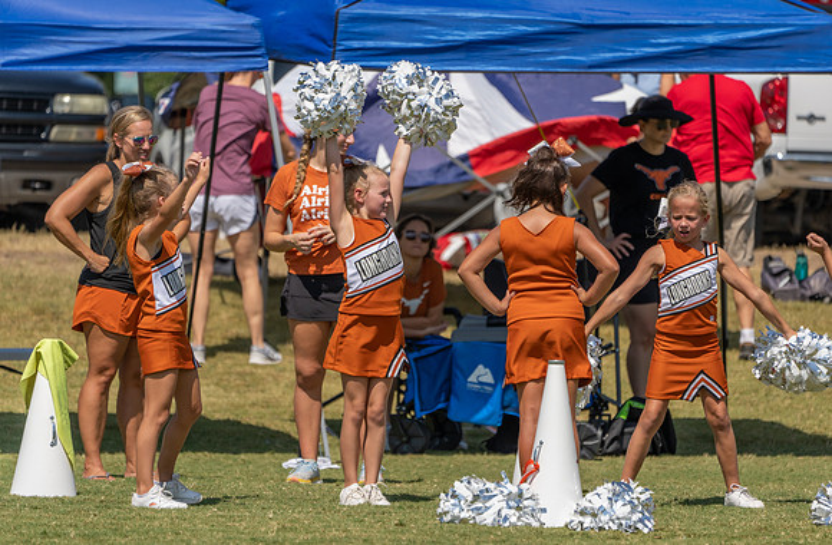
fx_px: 9832
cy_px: 295
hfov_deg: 4.8
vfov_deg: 3.2
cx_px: 443
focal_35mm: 428
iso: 160
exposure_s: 1/1000
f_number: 5.6
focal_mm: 400
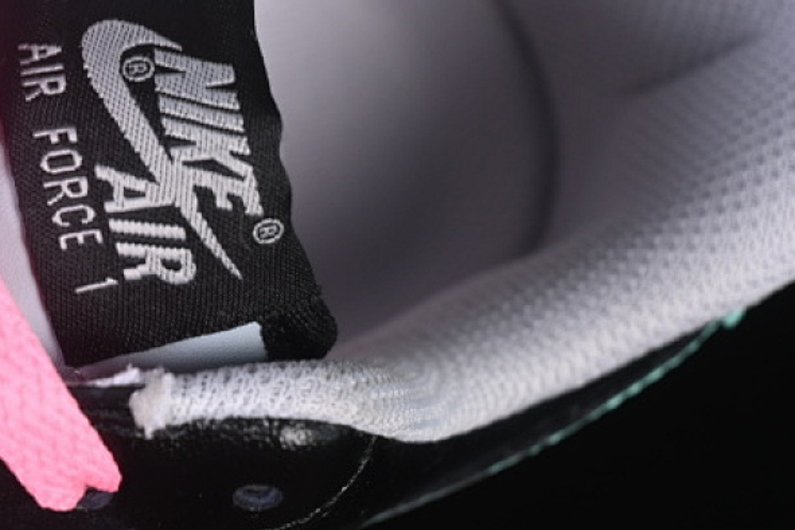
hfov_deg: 14.9
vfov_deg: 10.0
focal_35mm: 137
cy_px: 204
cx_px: 129
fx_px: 3025
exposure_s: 1/50
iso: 160
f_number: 6.3
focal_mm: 50
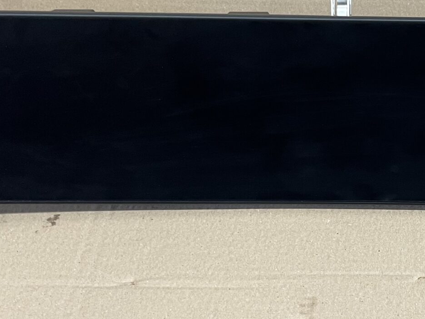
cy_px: 138
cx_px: 400
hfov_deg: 26.3
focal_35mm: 71
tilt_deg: -45.4
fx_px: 872
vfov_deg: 20.7
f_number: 1.6
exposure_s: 1/50
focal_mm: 5.1
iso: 100
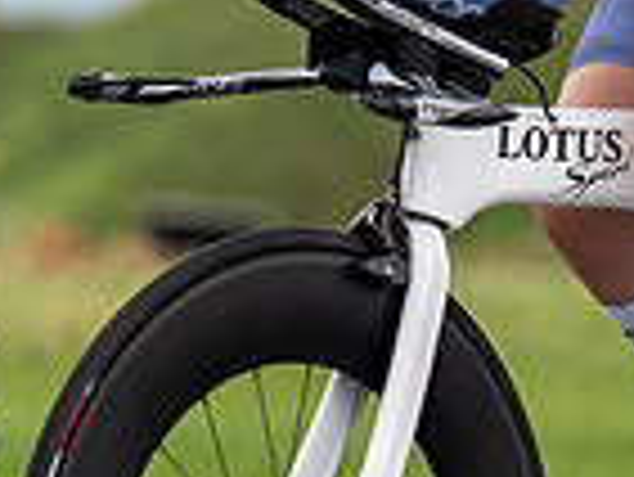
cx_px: 227
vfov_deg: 1.7
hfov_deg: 2.2
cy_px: 294
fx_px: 16149
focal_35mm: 881
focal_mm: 142
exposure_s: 1/1000
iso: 125
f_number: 3.5
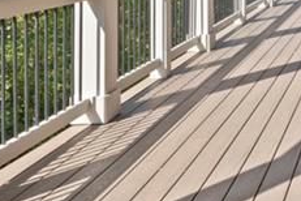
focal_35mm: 73
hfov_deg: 24.6
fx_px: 612
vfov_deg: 17.0
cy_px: -91
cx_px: 375
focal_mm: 16.5
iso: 100
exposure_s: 1/15
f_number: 11
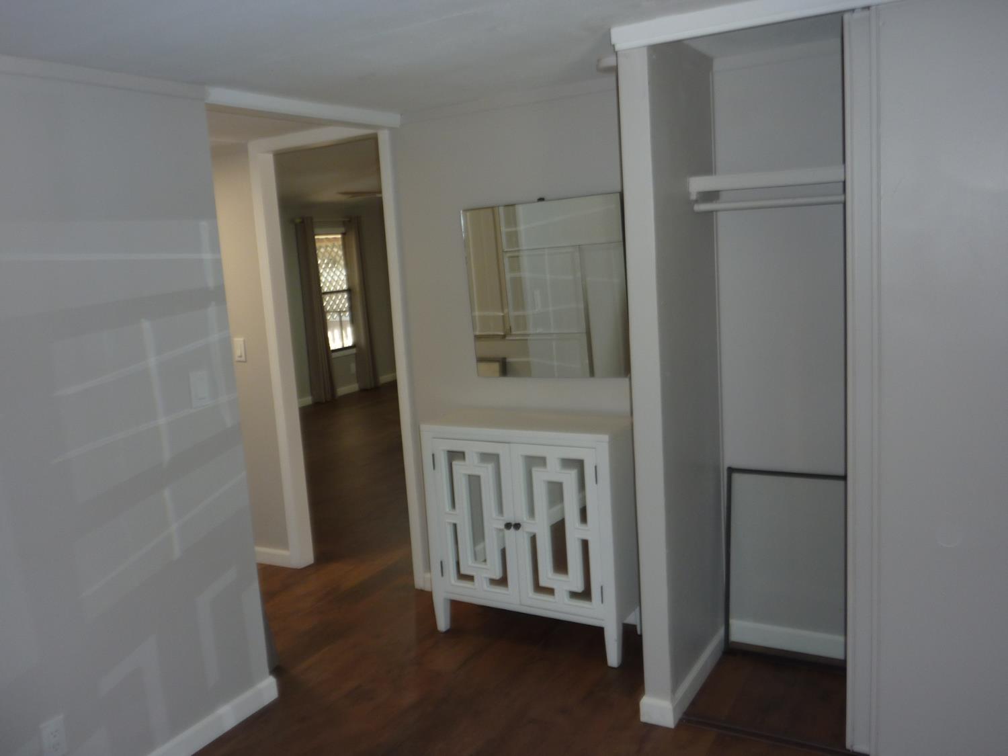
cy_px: 378
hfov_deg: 61.7
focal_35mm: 29
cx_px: 504
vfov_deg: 48.2
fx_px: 844
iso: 100
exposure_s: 1/30
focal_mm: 4.7
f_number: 3.4
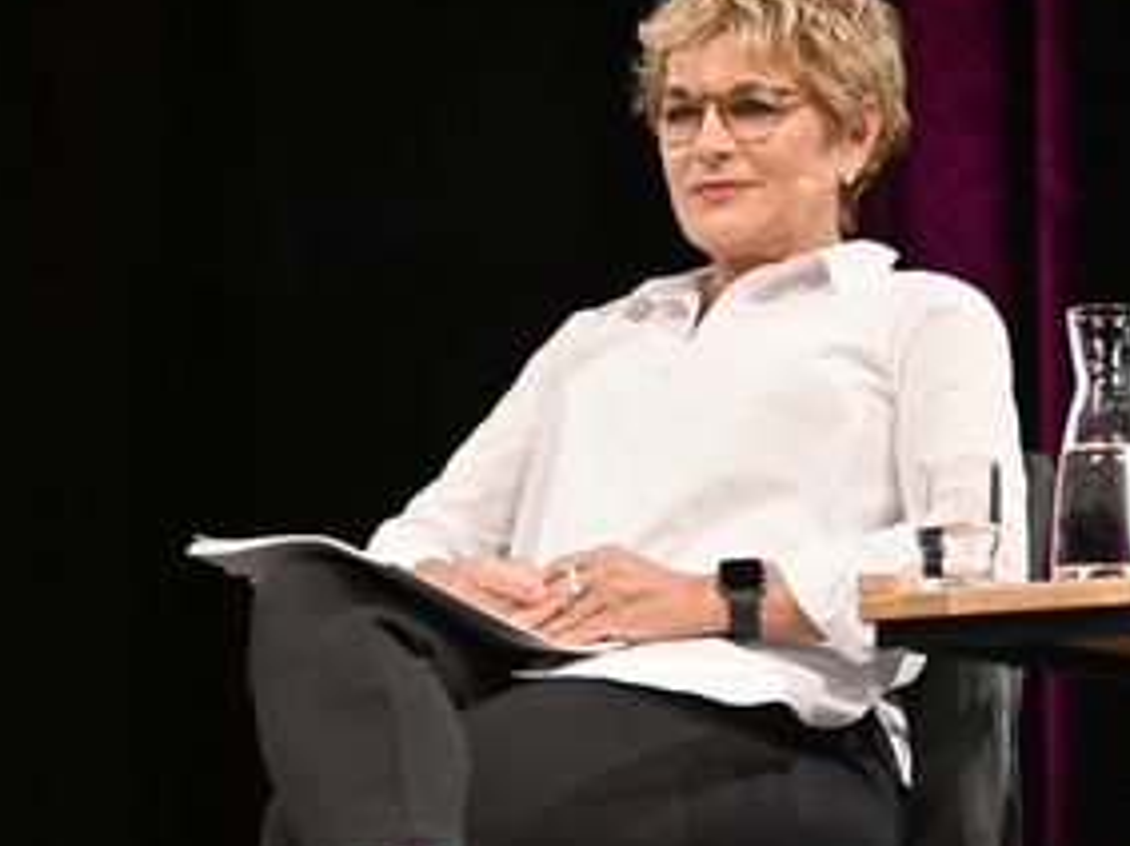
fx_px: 4895
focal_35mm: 150
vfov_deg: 9.9
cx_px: 677
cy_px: 479
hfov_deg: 13.2
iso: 1600
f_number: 2.8
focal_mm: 98
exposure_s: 1/320
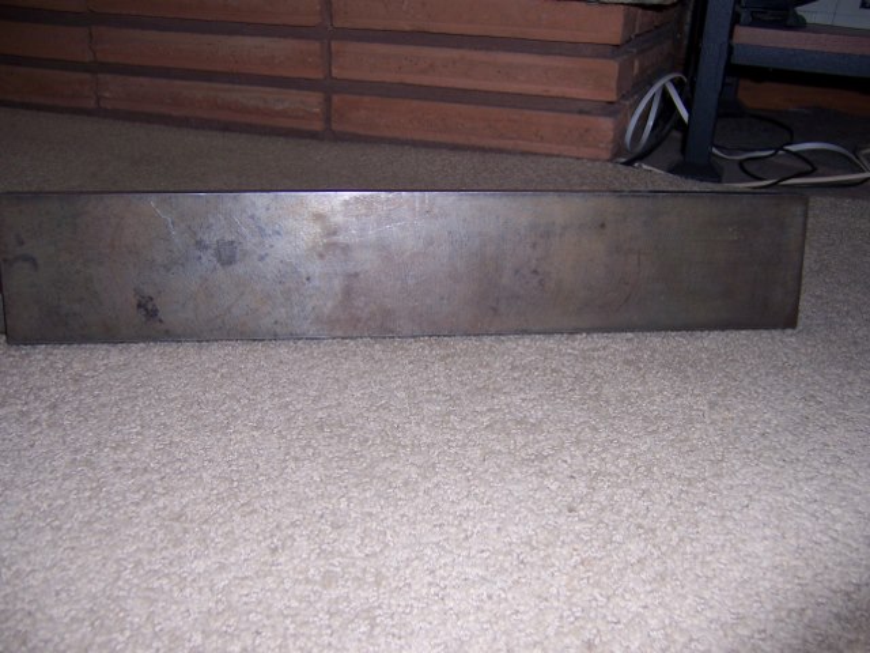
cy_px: 326
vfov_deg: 42.9
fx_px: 829
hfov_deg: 55.4
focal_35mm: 33
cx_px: 435
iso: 80
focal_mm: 5.5
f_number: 2.8
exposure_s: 1/60
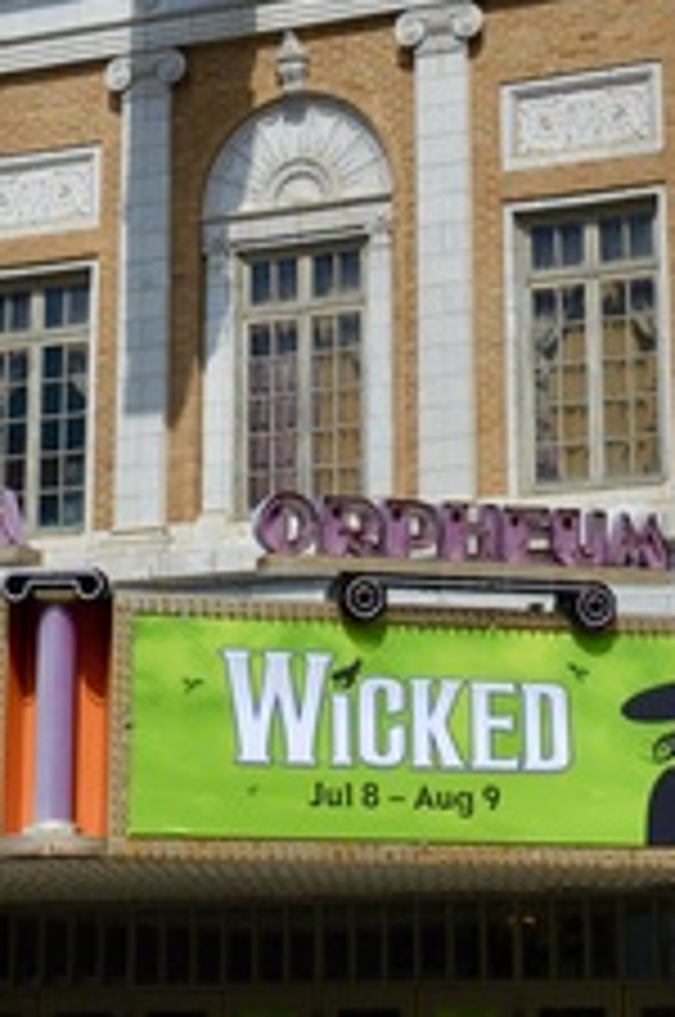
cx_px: 353
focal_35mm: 106
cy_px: -81
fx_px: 3002
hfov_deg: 12.8
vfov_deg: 18.5
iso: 100
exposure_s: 1/320
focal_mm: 25
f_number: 9
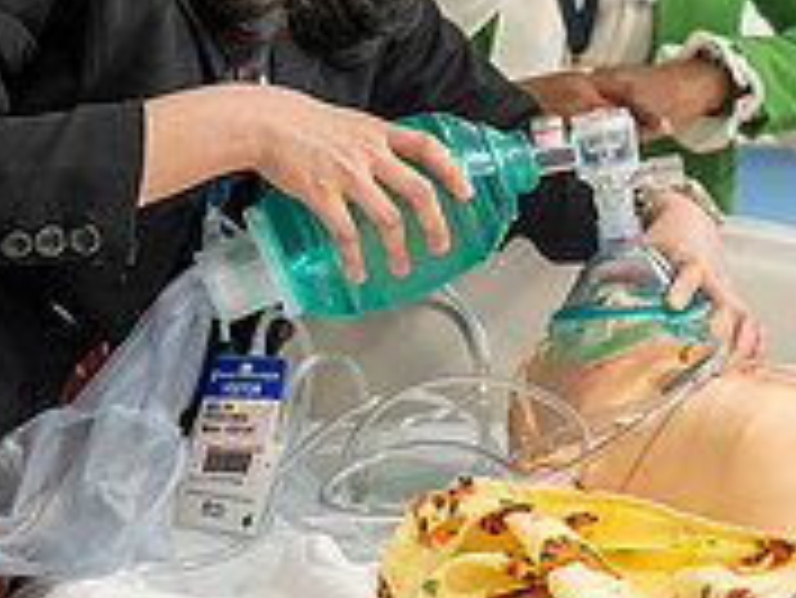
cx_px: 877
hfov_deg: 17.3
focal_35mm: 110
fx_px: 2531
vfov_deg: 13.4
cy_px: 101
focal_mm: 35
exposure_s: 1/160
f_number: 2.5
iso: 1000
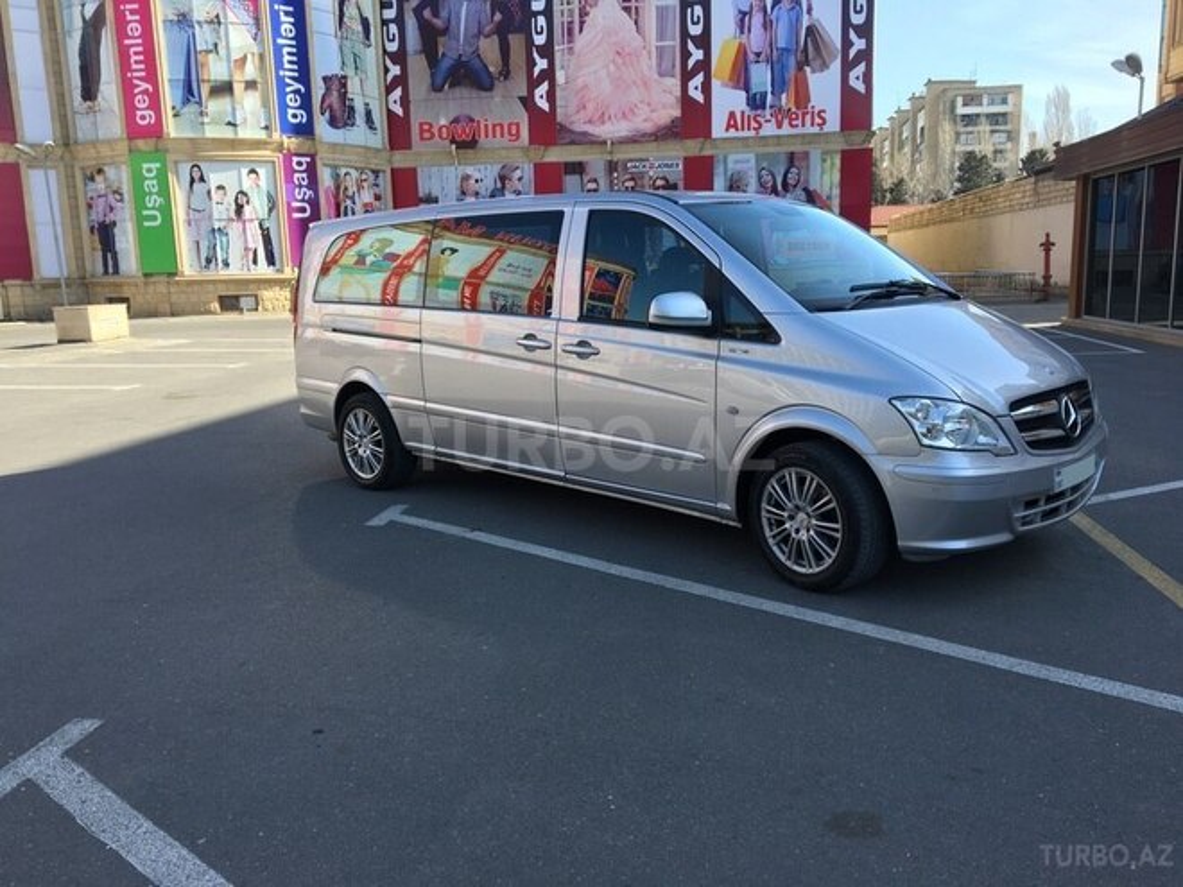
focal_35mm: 29
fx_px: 991
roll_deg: +0.9
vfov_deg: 48.2
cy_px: 444
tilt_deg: -10.6
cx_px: 592
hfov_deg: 61.7
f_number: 2.2
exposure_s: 1/447
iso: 25
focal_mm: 4.15
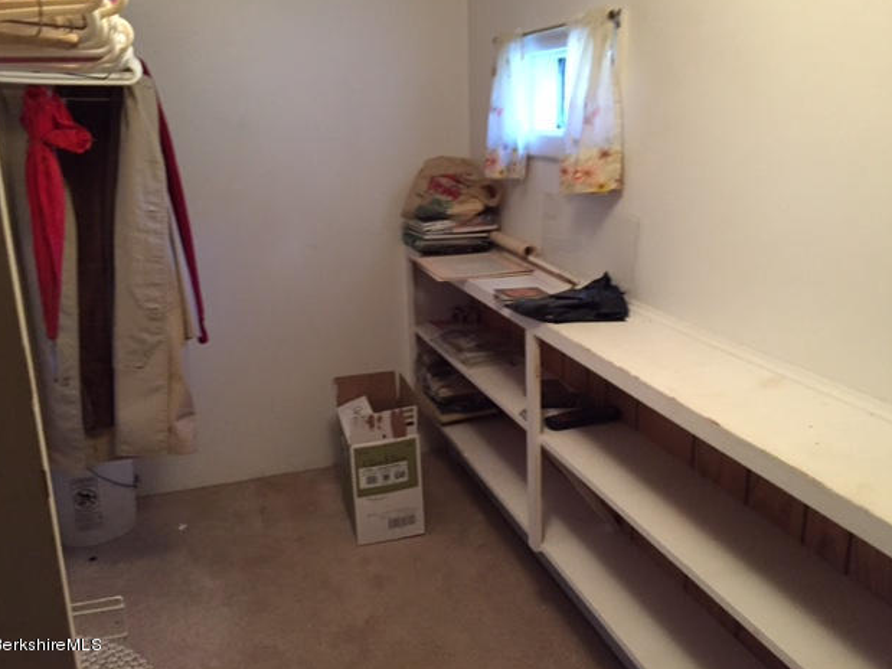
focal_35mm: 30
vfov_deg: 46.8
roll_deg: +0.2
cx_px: 444
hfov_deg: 60.0
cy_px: 327
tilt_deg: -13.3
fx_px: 773
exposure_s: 1/30
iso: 250
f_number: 2.2
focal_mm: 4.15
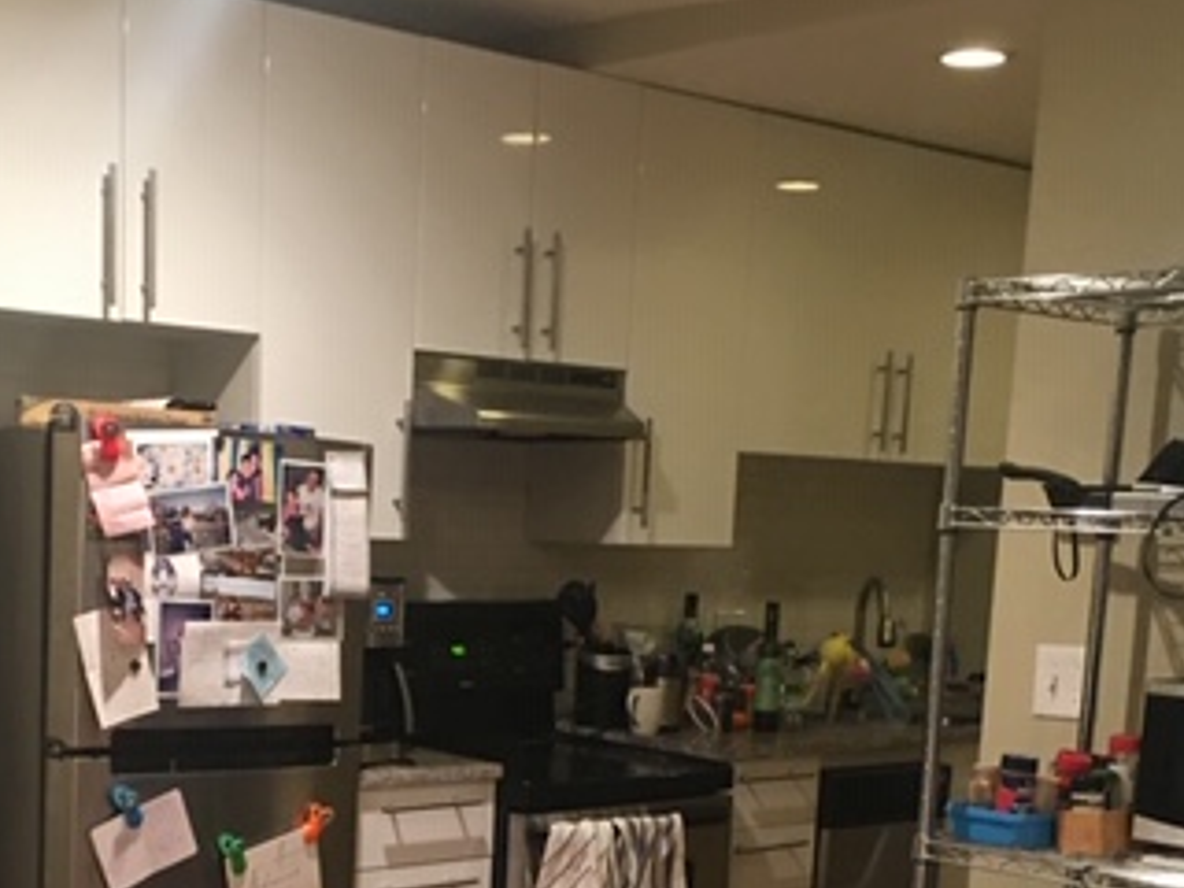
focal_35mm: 58
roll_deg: -3.3
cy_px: 866
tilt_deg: -8.8
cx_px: 488
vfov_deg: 24.2
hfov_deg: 33.2
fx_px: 1984
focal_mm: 4.15
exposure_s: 1/8
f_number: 2.2
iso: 80
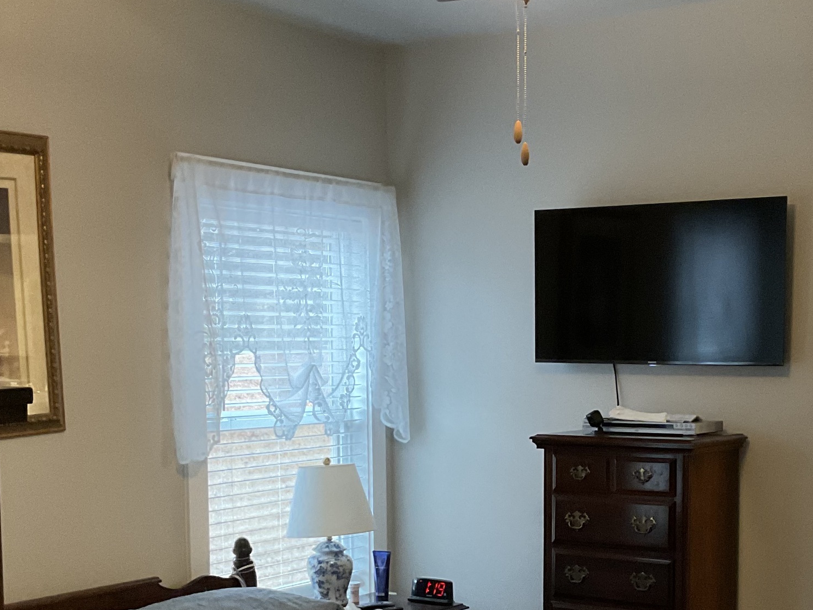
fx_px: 1409
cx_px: 501
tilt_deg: -3.5
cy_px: 482
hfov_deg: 32.1
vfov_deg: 24.1
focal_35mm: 60
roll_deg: +0.6
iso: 250
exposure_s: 1/60
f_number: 1.8
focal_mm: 3
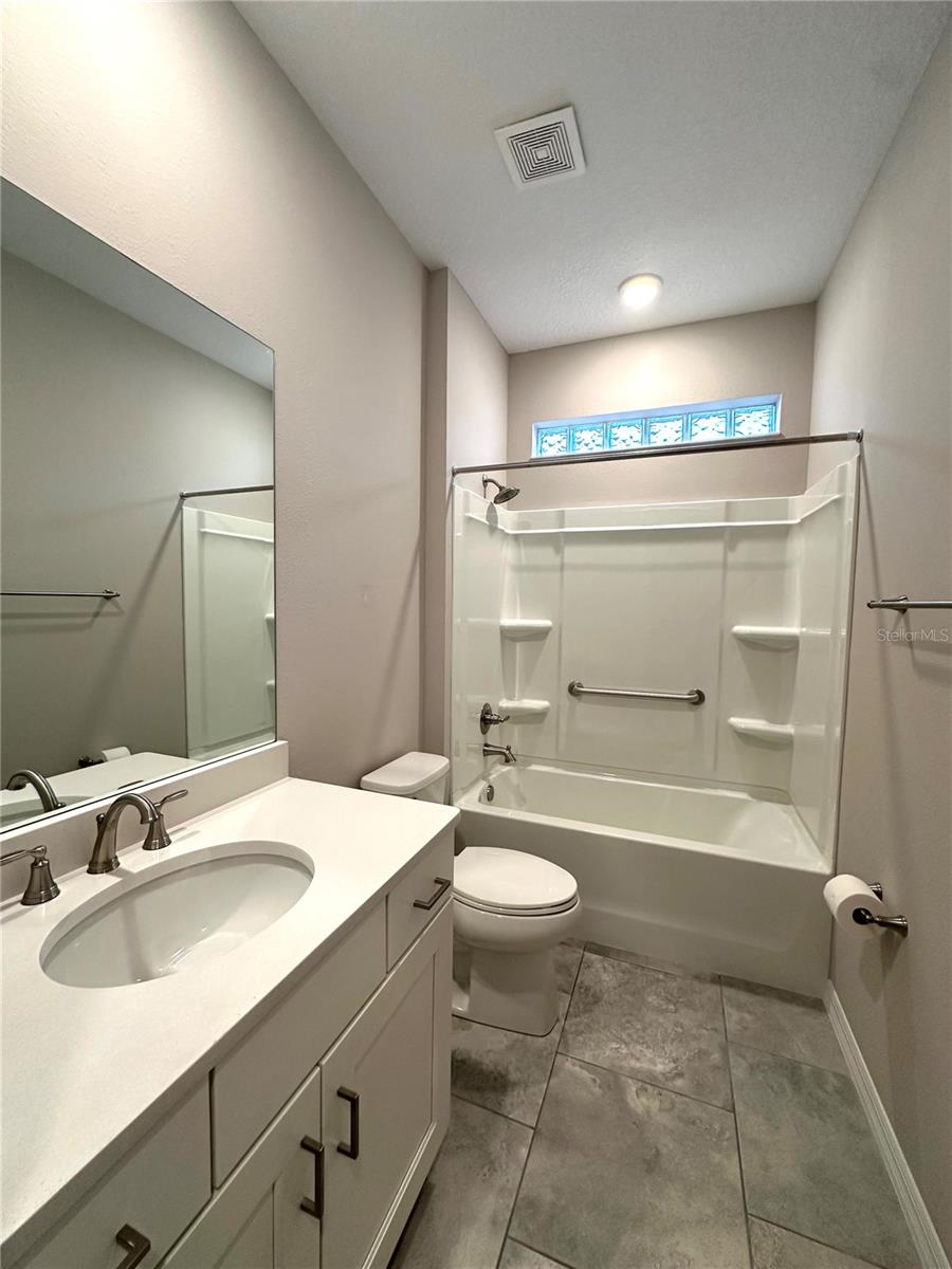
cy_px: 634
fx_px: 513
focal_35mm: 14
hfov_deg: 85.7
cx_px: 476
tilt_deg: -3.8
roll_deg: -2.6
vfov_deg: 102.1
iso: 160
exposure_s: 1/120
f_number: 2.2
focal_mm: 2.22
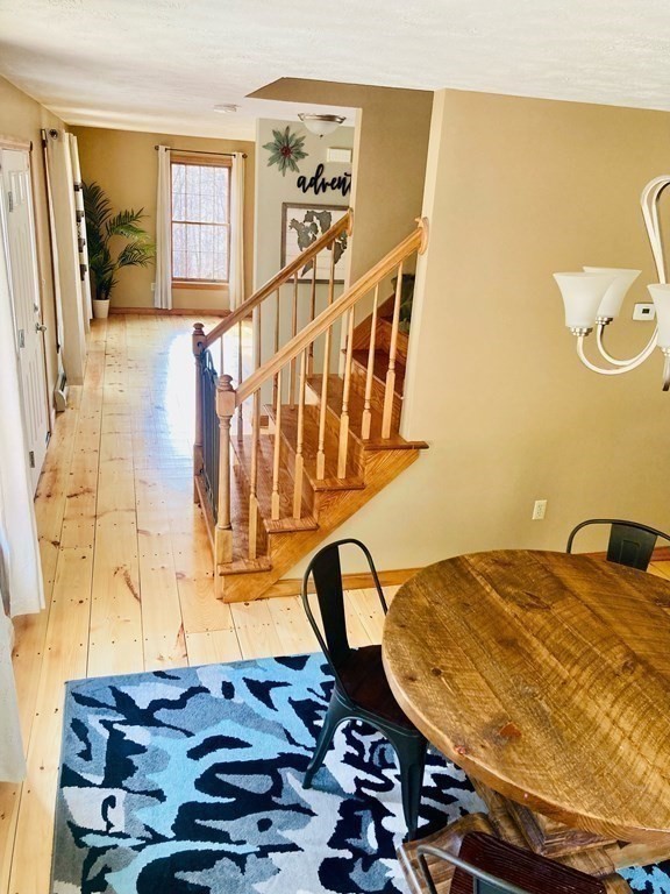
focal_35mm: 28
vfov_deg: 63.4
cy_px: 447
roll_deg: -4.6
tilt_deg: -18.4
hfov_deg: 49.7
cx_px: 335
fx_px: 723
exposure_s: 1/60
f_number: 1.8
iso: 100
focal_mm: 3.99
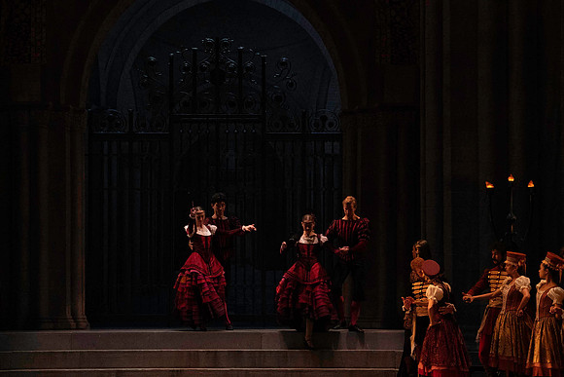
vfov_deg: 8.5
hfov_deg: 12.8
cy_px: 188
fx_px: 2523
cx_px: 282
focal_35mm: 161
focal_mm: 161
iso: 12800
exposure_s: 1/400
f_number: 7.1
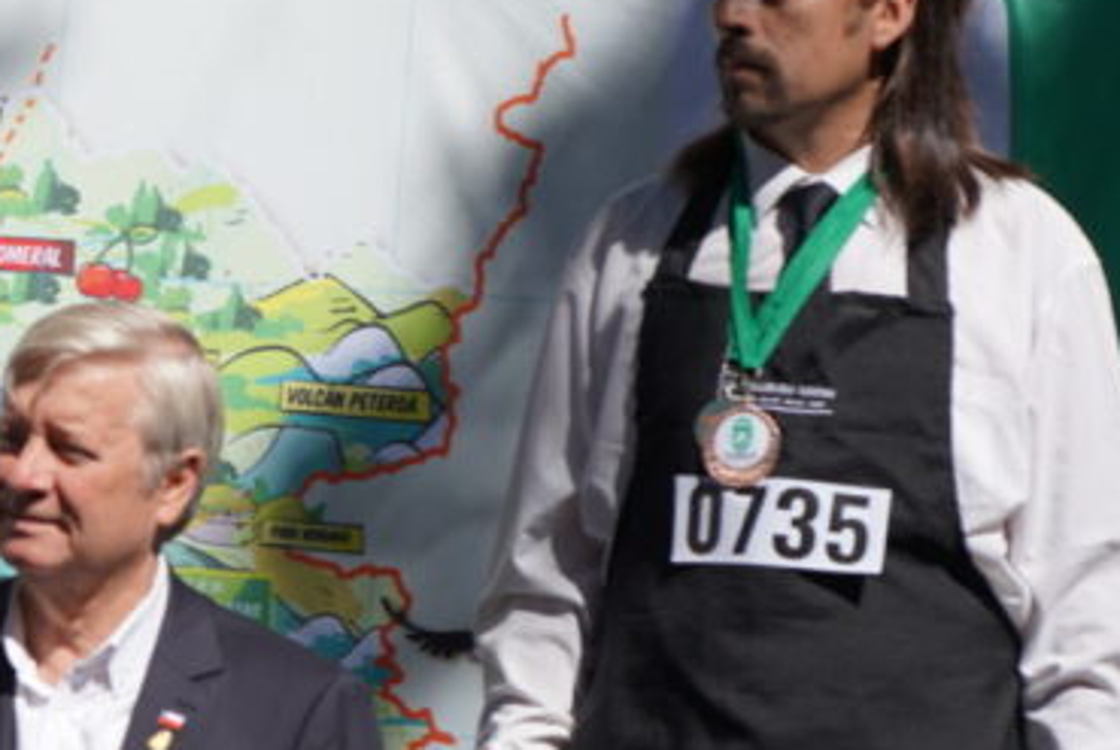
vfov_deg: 7.5
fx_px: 5700
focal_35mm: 183
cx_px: -376
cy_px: 507
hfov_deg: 10.9
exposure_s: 1/640
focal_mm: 66
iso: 100
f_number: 5.6
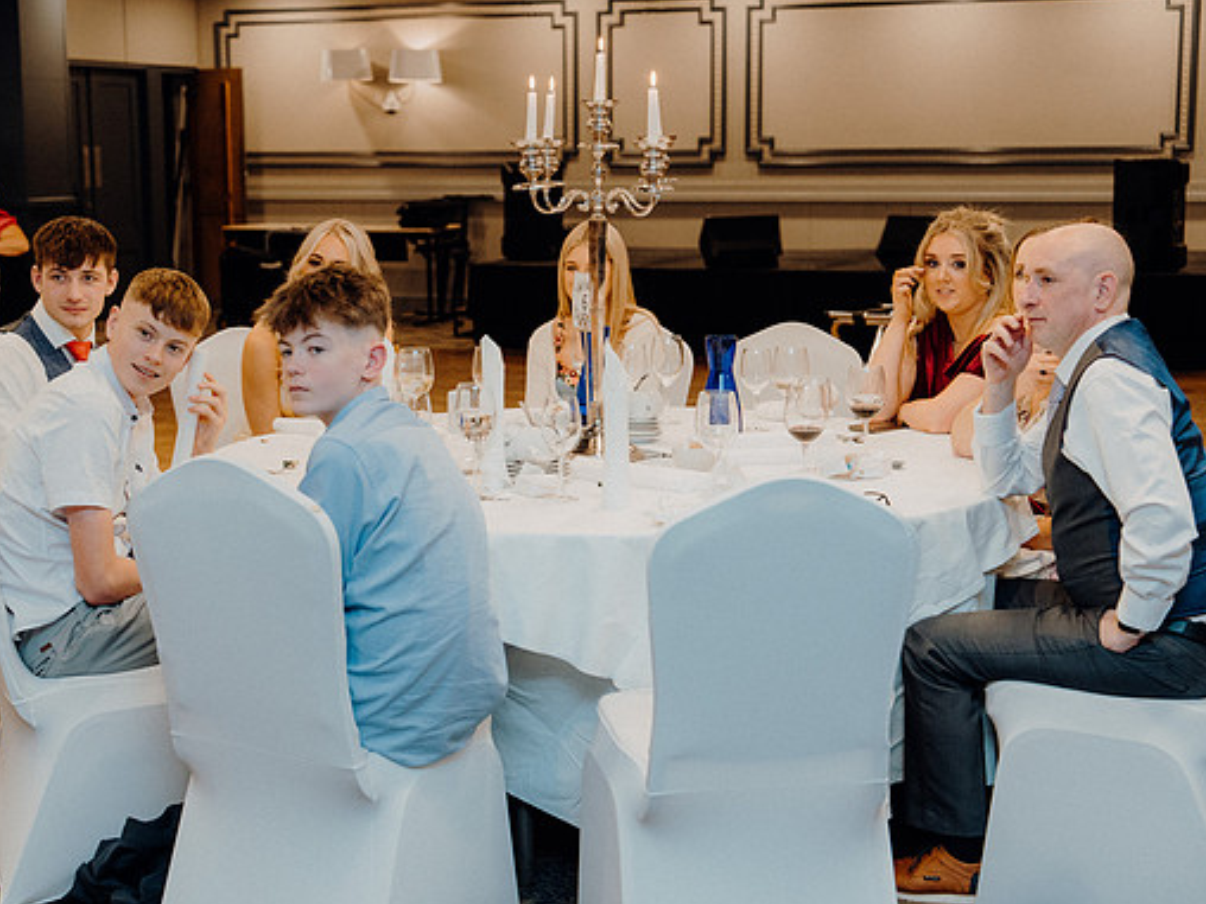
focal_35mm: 56
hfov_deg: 34.3
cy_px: 452
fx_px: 1951
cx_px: 527
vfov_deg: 26.1
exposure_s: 1/160
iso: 2500
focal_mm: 51
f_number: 3.5
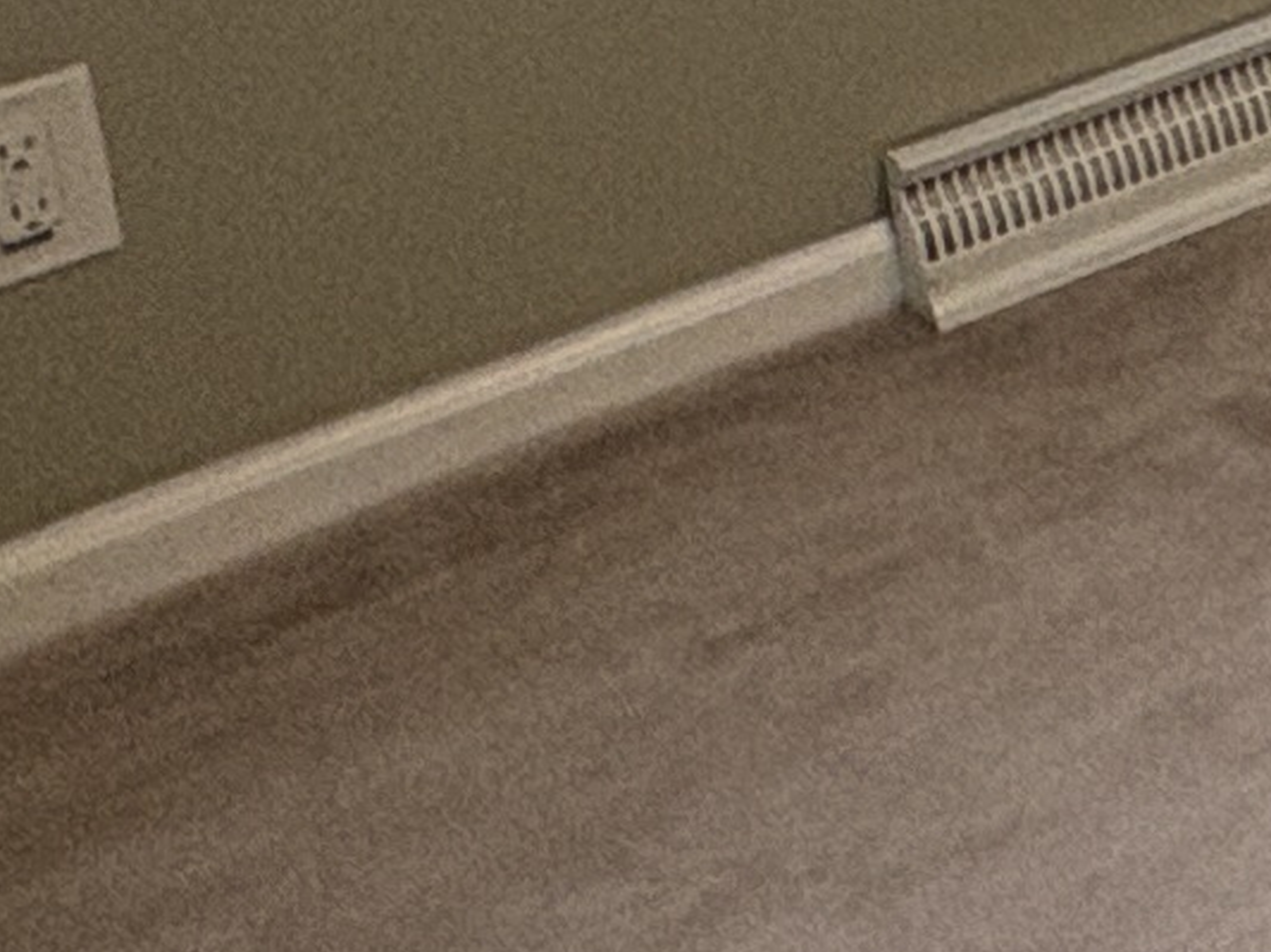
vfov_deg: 11.8
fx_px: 3889
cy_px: -1212
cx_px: 3424
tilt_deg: -10.0
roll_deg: -0.7
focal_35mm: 106
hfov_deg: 12.4
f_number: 2.2
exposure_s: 1/60
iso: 160
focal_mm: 2.22
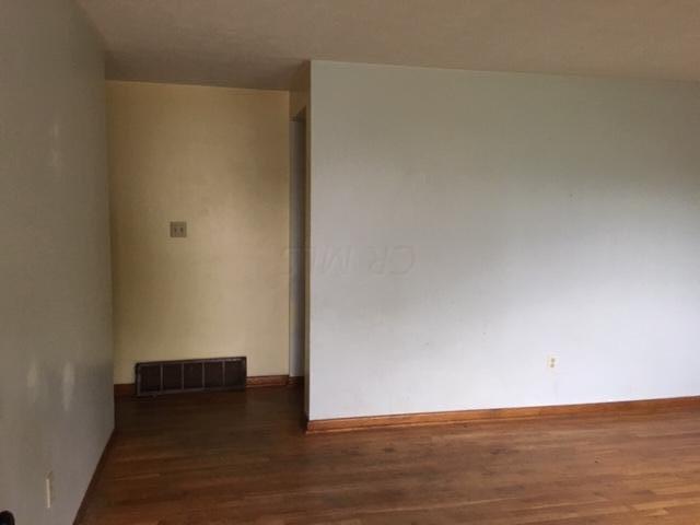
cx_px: 350
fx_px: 586
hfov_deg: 61.7
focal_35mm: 29
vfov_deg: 48.2
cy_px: 262
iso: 200
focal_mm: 4.15
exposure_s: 1/30
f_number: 2.2
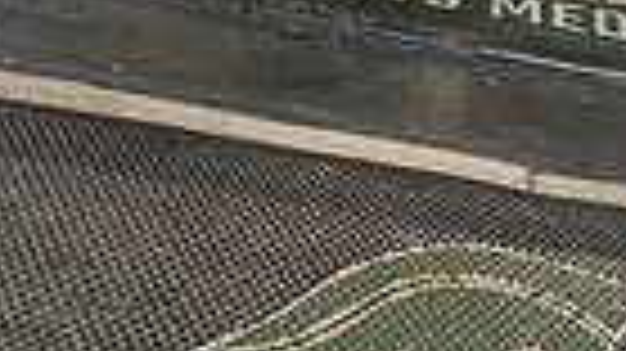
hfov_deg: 21.6
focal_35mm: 95
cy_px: -594
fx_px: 1576
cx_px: 644
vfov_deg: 10.3
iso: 800
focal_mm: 28
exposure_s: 1/250
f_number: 7.1
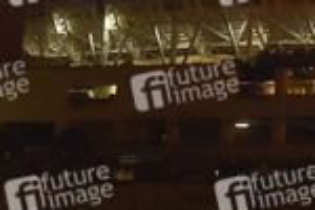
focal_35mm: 108
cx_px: 422
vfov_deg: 12.3
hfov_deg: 17.6
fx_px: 945
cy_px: -71
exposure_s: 1/250
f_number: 2.8
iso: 2500
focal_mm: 36
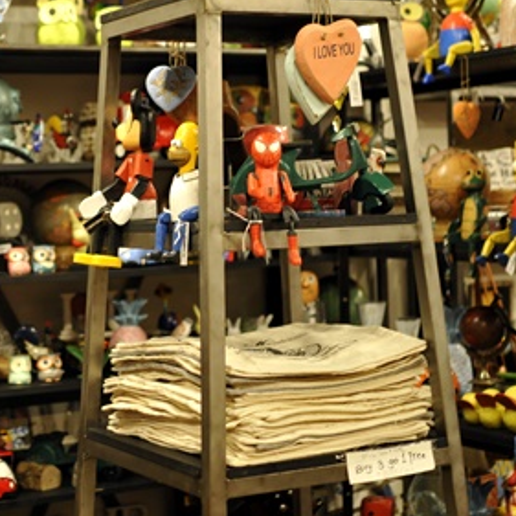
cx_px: 101
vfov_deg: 23.4
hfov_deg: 23.0
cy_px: 285
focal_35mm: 74
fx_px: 1248
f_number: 2
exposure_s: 1/15
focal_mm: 35
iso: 250
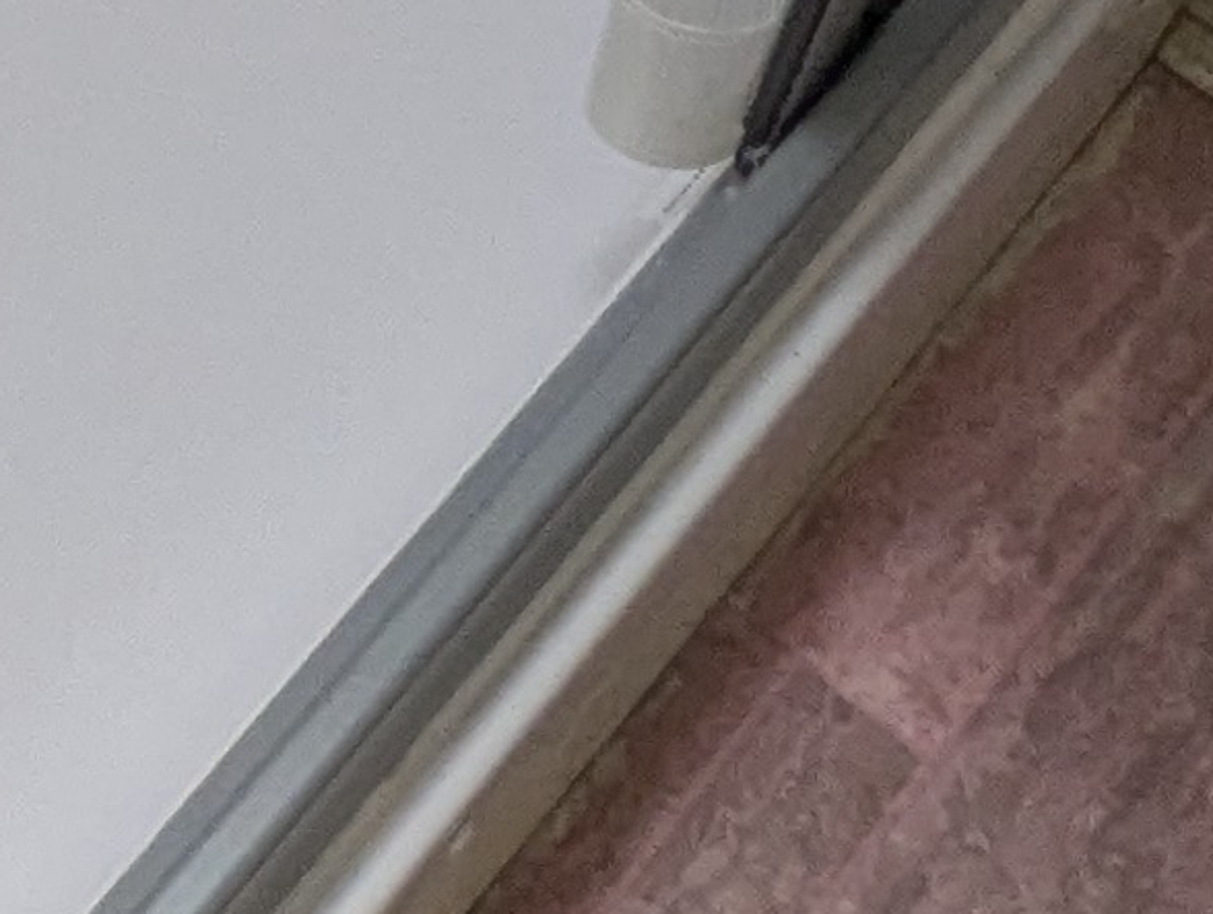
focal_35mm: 111
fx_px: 3896
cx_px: -763
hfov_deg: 15.8
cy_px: -1193
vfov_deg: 11.4
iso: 408
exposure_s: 1/581
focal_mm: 2.35
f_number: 2.2
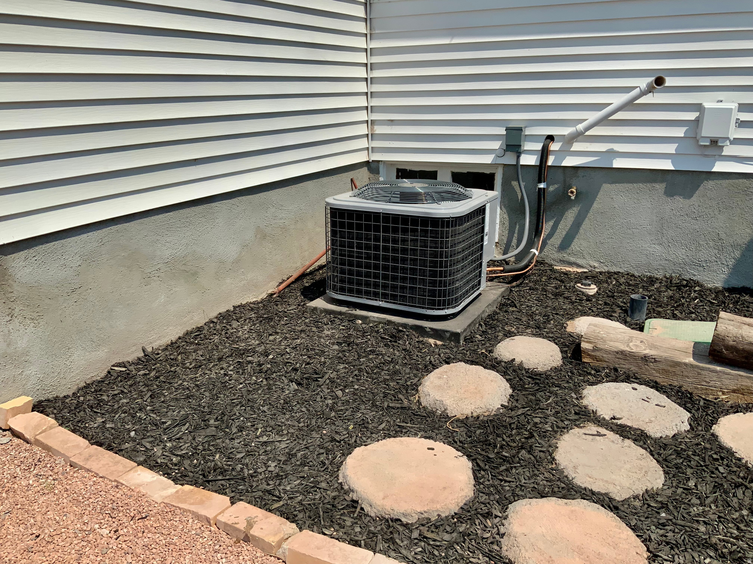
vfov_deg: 48.2
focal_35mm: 29
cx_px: 376
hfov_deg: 61.7
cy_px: 282
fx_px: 631
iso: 20
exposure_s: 1/4065
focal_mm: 3
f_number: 1.8
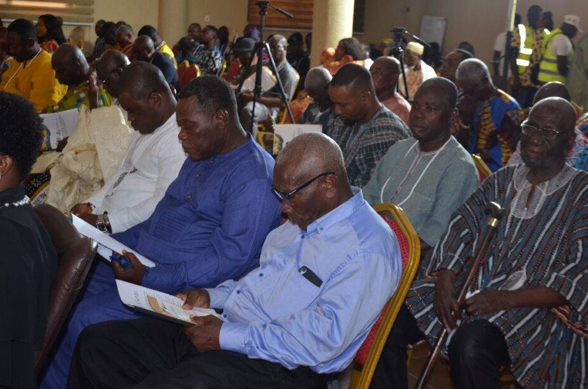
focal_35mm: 56
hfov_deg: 35.7
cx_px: 320
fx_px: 912
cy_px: 191
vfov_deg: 24.1
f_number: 4.2
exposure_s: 1/60
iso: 800
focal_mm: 34
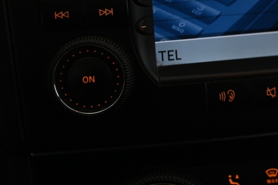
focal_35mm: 112
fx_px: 864
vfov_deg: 12.1
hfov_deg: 17.9
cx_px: 267
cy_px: -4
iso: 2000
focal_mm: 50
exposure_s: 1/40
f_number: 4
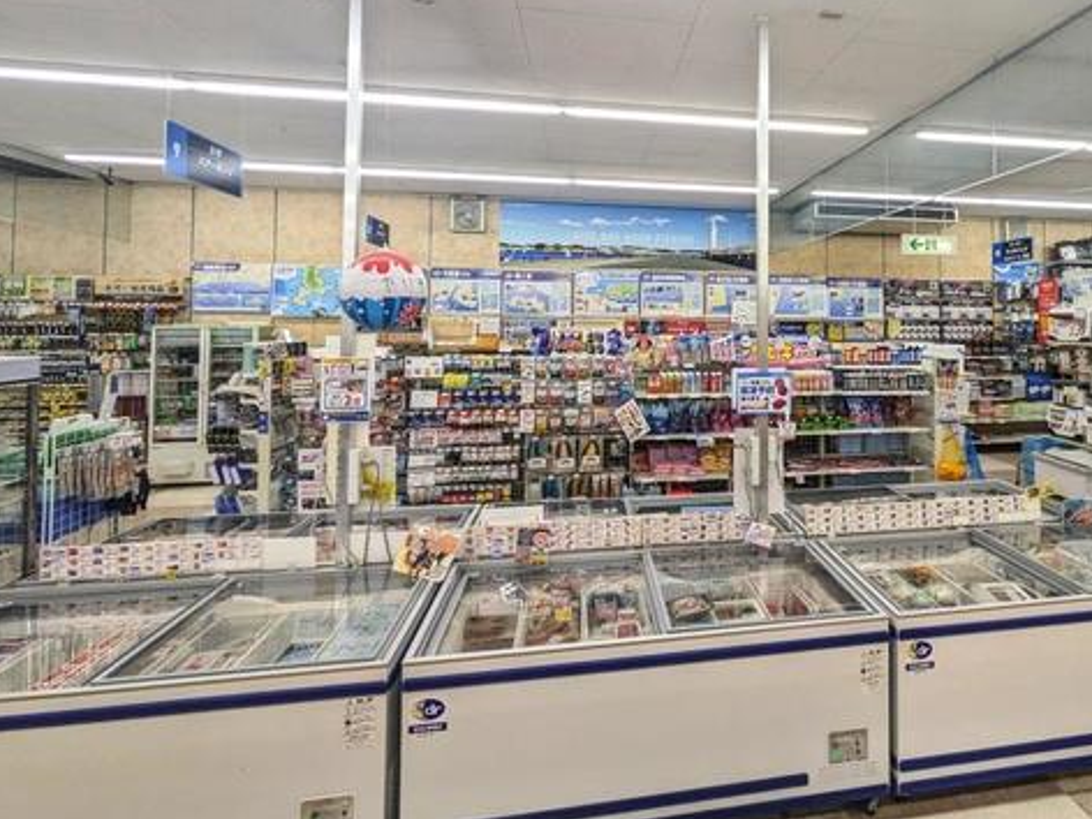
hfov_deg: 82.8
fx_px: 599
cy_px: 305
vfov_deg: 67.6
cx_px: 694
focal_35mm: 19
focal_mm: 1.83
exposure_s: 1/120
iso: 73
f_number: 2.2
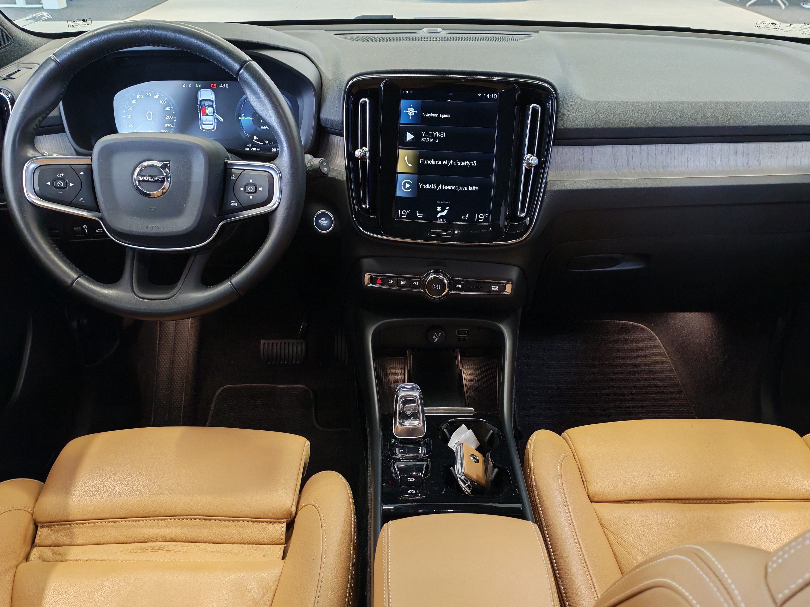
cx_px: 405
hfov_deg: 56.8
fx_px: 749
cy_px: 304
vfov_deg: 44.2
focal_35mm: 32
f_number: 1.9
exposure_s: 1/100
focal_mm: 6.12
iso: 1153
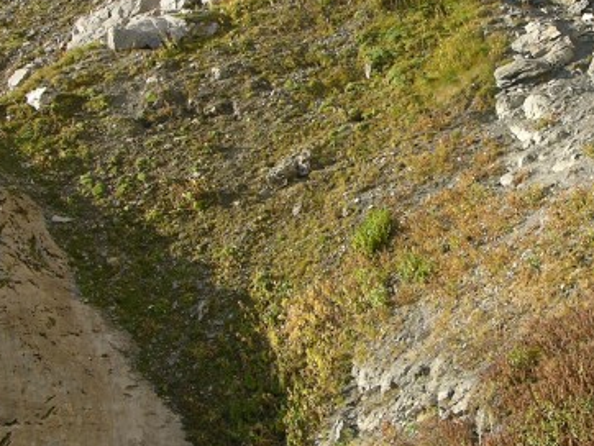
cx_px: 435
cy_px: 184
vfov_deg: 14.9
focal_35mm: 99
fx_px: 1700
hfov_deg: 19.7
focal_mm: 8.9
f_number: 4.5
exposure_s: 1/147
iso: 50
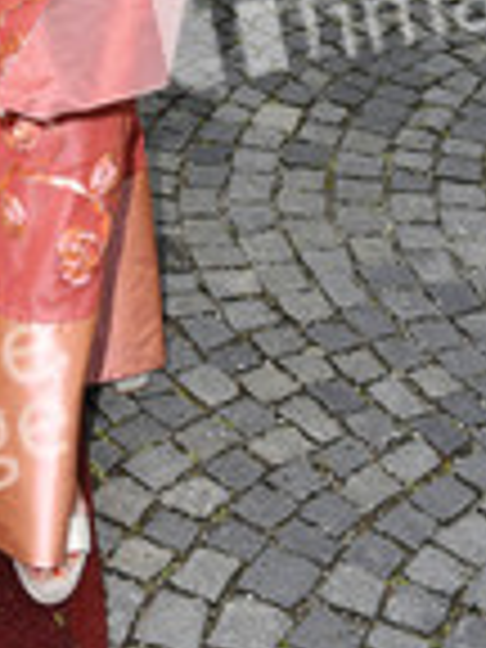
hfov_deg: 16.3
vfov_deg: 20.0
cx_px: -32
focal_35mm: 88
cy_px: -243
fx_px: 1647
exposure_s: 1/60
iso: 400
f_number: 5.6
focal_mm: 22
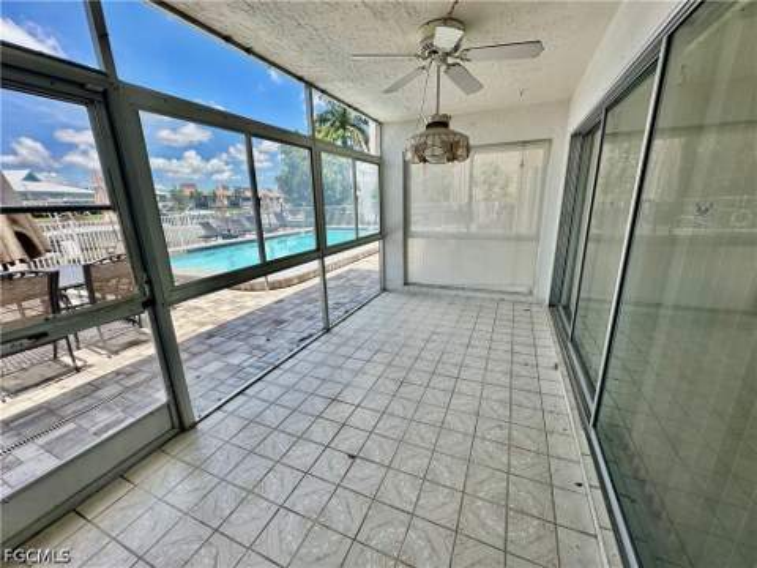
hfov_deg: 102.1
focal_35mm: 14
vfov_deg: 85.7
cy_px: 284
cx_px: 378
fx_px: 306
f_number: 2.2
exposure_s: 1/678
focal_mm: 2.22
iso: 40
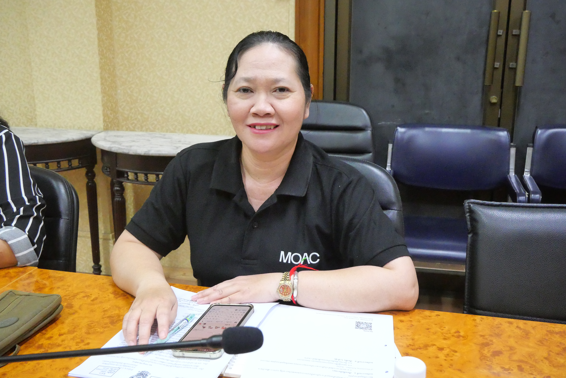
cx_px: 283
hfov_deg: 51.9
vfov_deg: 36.0
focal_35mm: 37
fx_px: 582
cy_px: 189
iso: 6400
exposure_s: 1/50
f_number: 5.6
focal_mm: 18
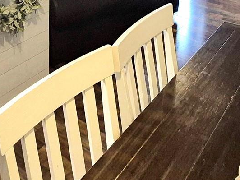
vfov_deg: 22.6
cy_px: -104
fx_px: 347
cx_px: 95
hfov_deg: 38.0
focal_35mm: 50
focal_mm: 1.74
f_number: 2.2
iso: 320
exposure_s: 1/60.2
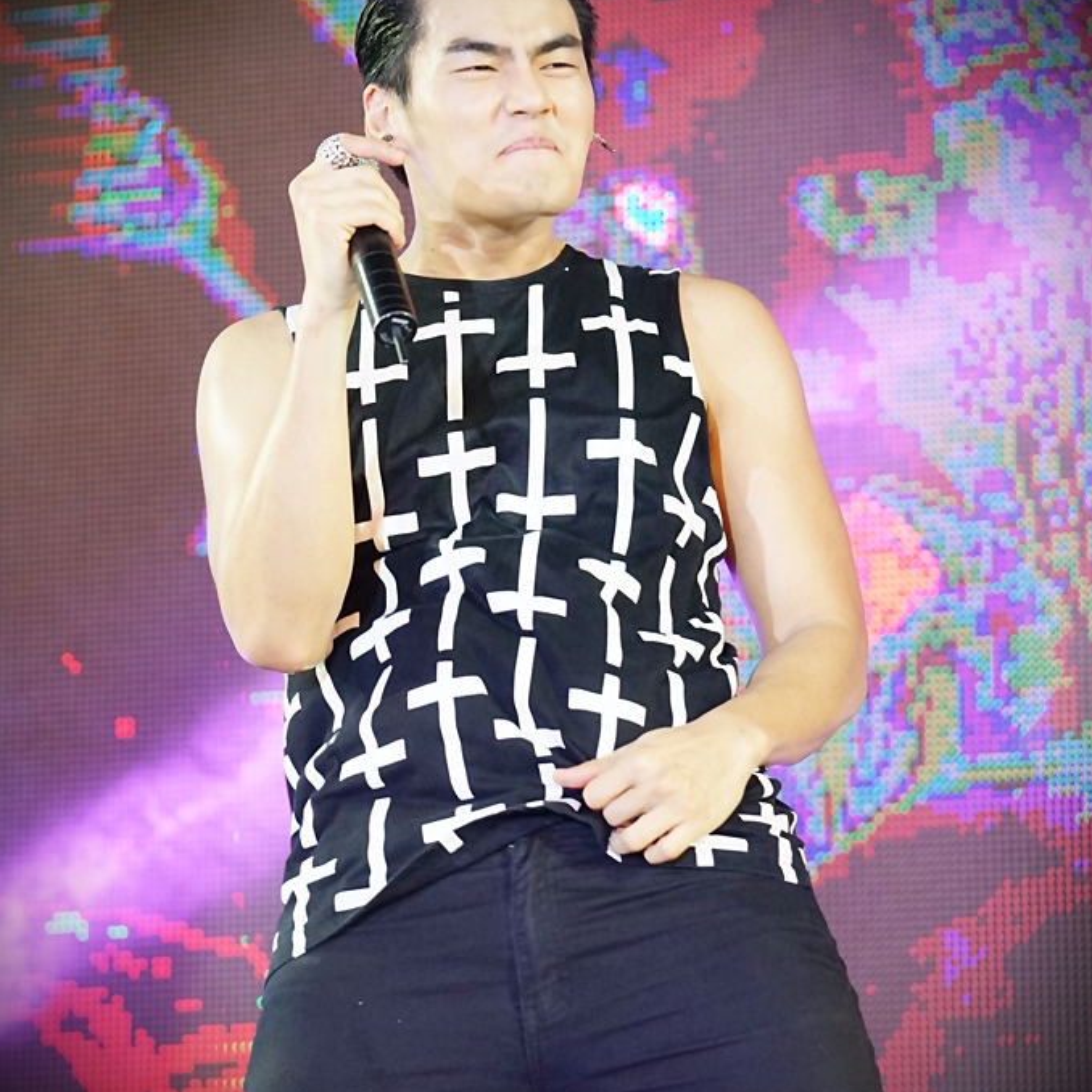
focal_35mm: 172
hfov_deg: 10.2
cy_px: 557
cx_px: 548
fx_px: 6139
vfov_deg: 10.2
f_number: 4
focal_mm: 134
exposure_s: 1/320
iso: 2500
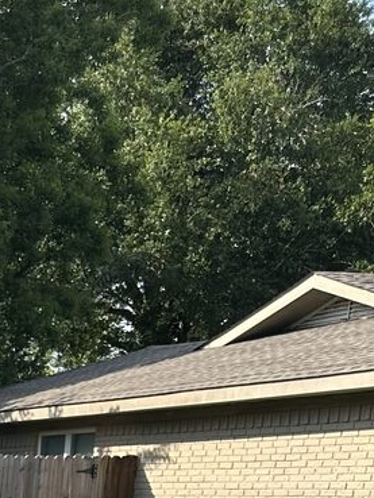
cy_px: 862
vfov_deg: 16.3
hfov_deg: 12.3
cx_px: -417
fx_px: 1497
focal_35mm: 104
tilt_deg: -11.7
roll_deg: -2.3
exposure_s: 1/1562
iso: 80
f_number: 1.78
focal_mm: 6.86
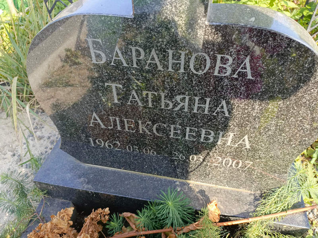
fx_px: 230
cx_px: 159
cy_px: 119
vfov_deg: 54.9
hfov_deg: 69.4
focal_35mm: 25
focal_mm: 4.76
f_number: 1.69
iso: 110
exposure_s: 1/158
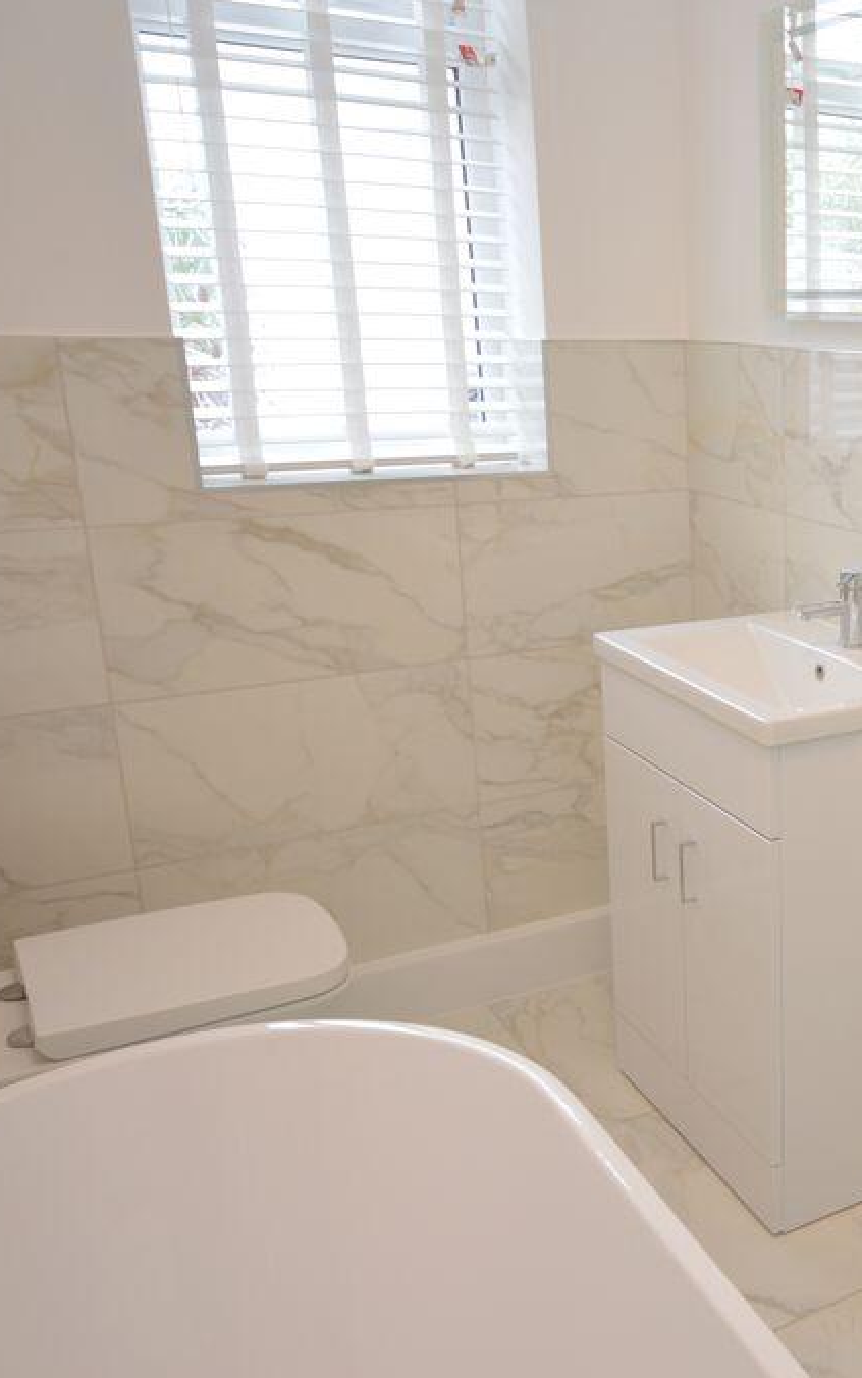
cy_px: 690
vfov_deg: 52.7
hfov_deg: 31.2
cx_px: 917
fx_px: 1390
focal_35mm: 37
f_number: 5
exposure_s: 1/100
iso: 400
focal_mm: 16
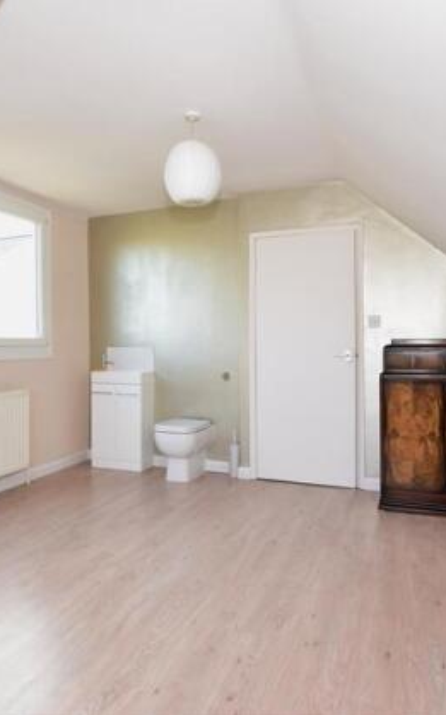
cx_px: 197
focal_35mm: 24
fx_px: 467
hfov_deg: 50.9
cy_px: 345
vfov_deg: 74.8
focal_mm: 10
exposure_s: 1/60
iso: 400
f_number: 7.1
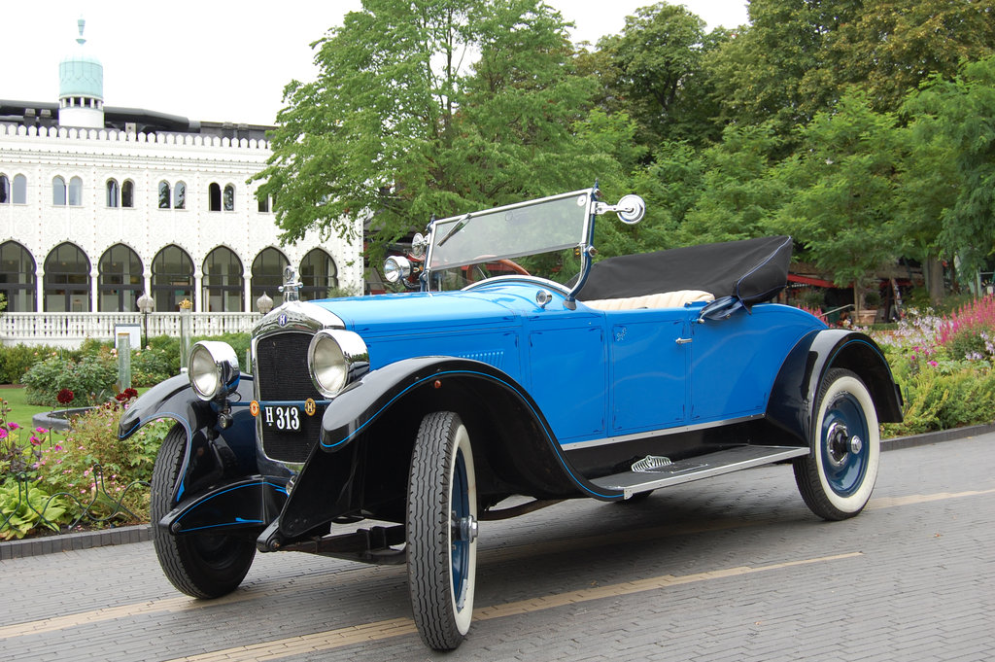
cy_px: 331
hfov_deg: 49.6
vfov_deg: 34.2
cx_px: 498
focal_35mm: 39
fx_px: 1077
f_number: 6.3
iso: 200
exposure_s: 1/160
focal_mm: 26
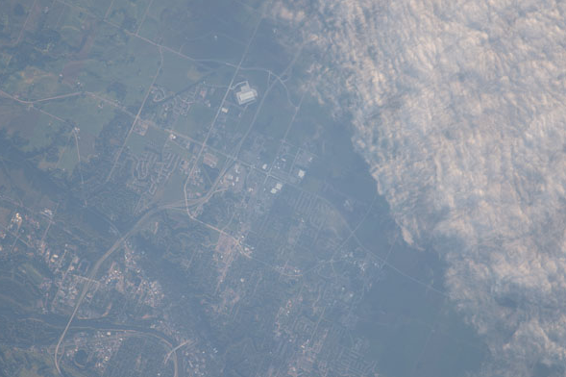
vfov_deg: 1.1
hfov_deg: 1.7
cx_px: 287
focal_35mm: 1249
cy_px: 173
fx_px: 19625
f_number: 8
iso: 400
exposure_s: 1/250
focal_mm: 1150
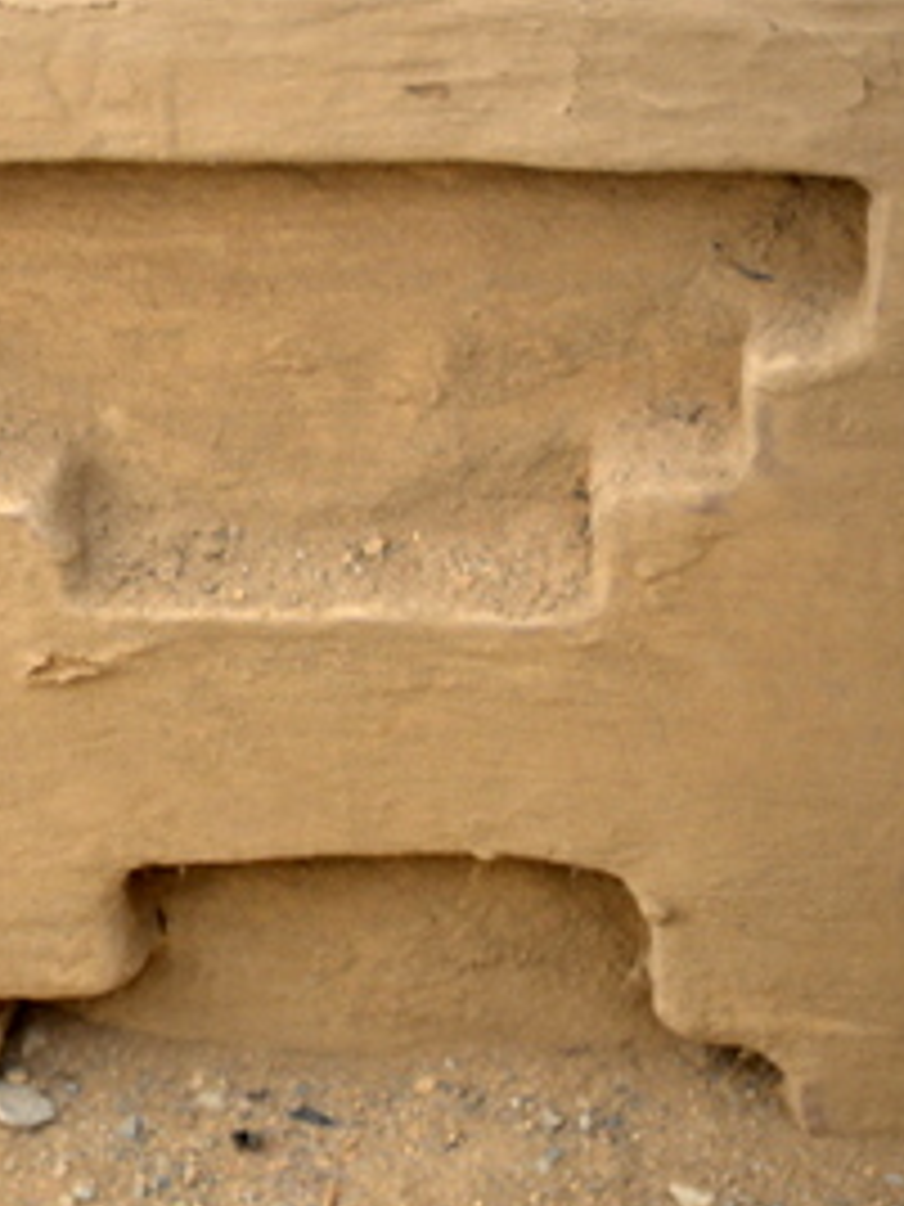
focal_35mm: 647
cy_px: 637
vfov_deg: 3.1
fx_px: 22529
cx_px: -216
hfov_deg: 2.3
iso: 560
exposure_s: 1/250
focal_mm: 300
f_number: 5.6
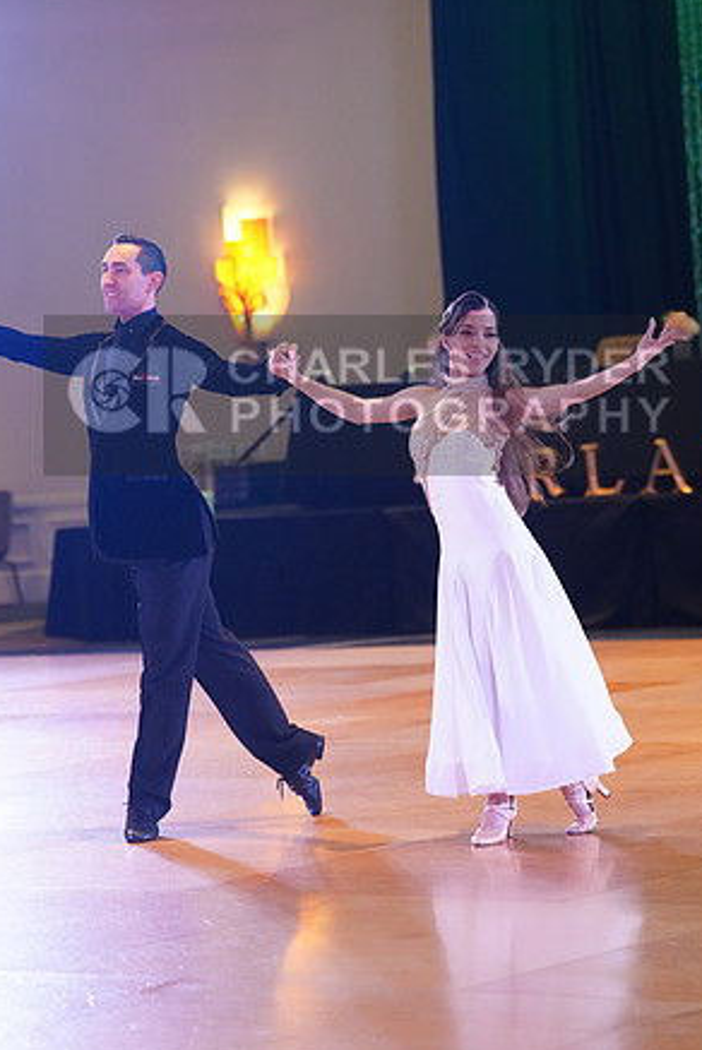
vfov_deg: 16.2
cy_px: 396
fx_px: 3679
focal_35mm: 126
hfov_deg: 10.9
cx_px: 376
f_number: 2.8
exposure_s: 1/400
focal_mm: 95
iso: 5000
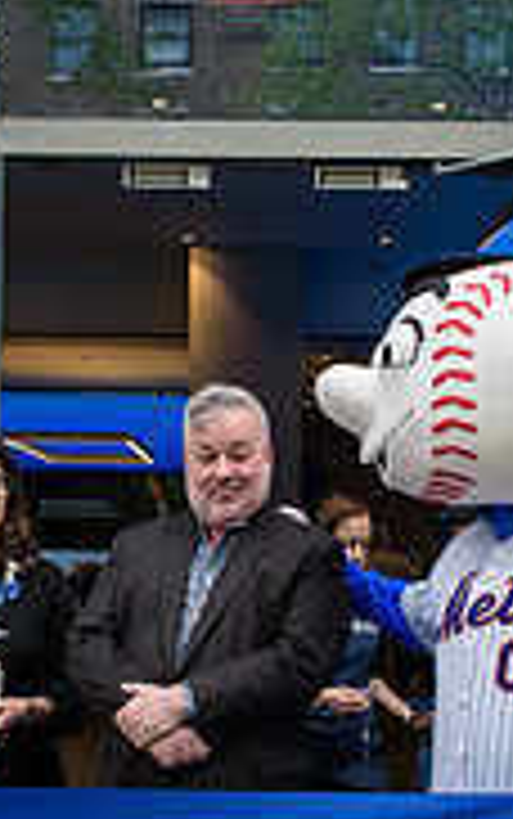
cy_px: 542
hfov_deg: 16.7
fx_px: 1742
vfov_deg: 26.3
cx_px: 198
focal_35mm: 78
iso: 200
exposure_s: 1/250
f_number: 5
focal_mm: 24
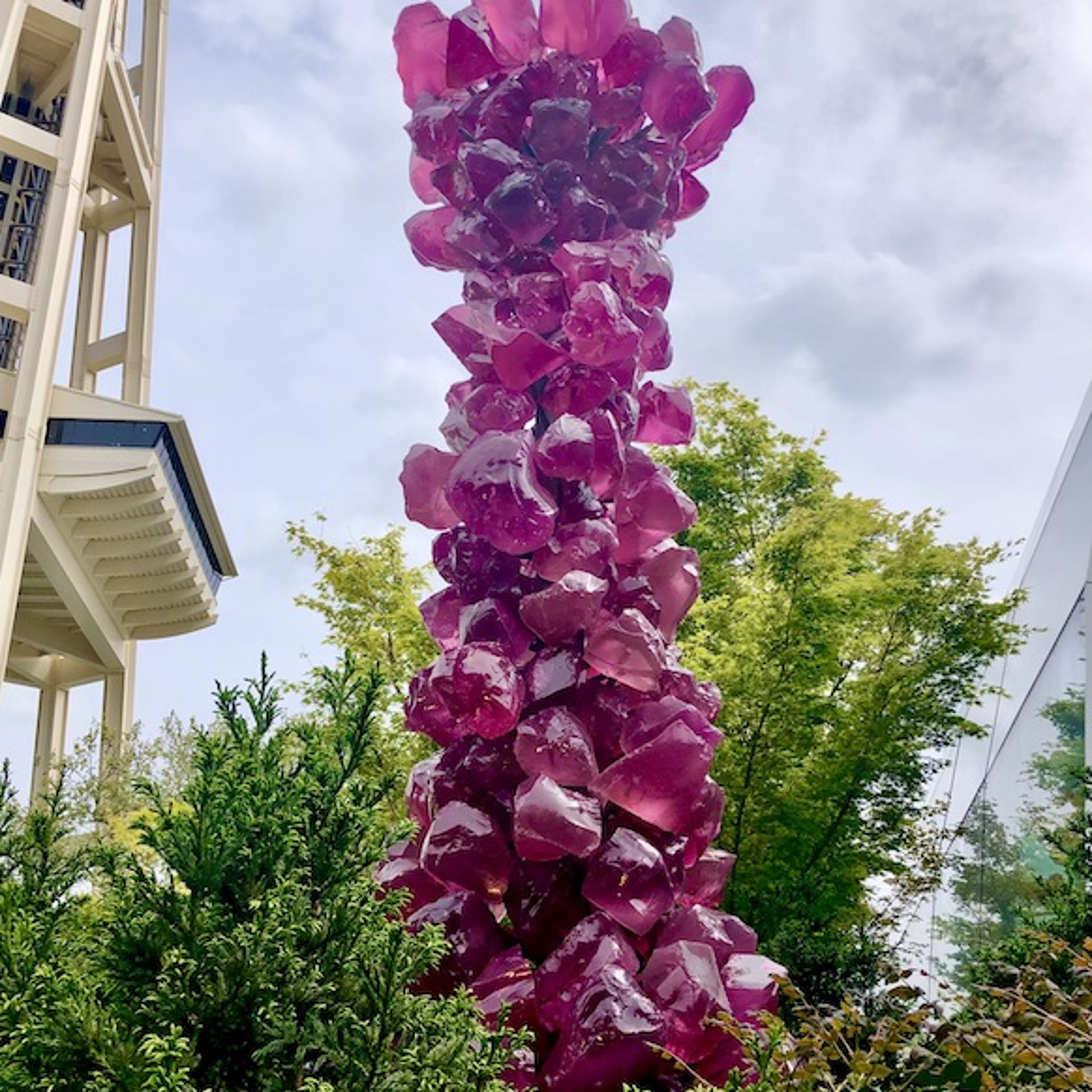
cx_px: 540
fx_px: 1213
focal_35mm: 34
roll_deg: +1.1
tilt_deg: +25.9
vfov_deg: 48.4
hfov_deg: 48.4
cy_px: 595
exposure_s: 1/3040
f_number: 1.8
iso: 20
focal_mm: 4
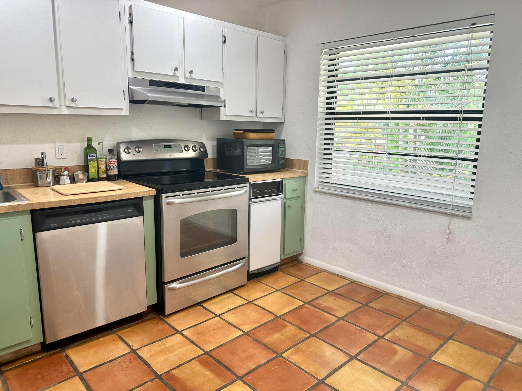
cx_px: 261
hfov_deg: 71.6
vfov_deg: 56.8
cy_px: 196
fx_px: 362
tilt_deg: -11.2
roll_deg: -0.5
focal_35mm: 24
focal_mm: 6.86
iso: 100
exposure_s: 1/120
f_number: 1.78
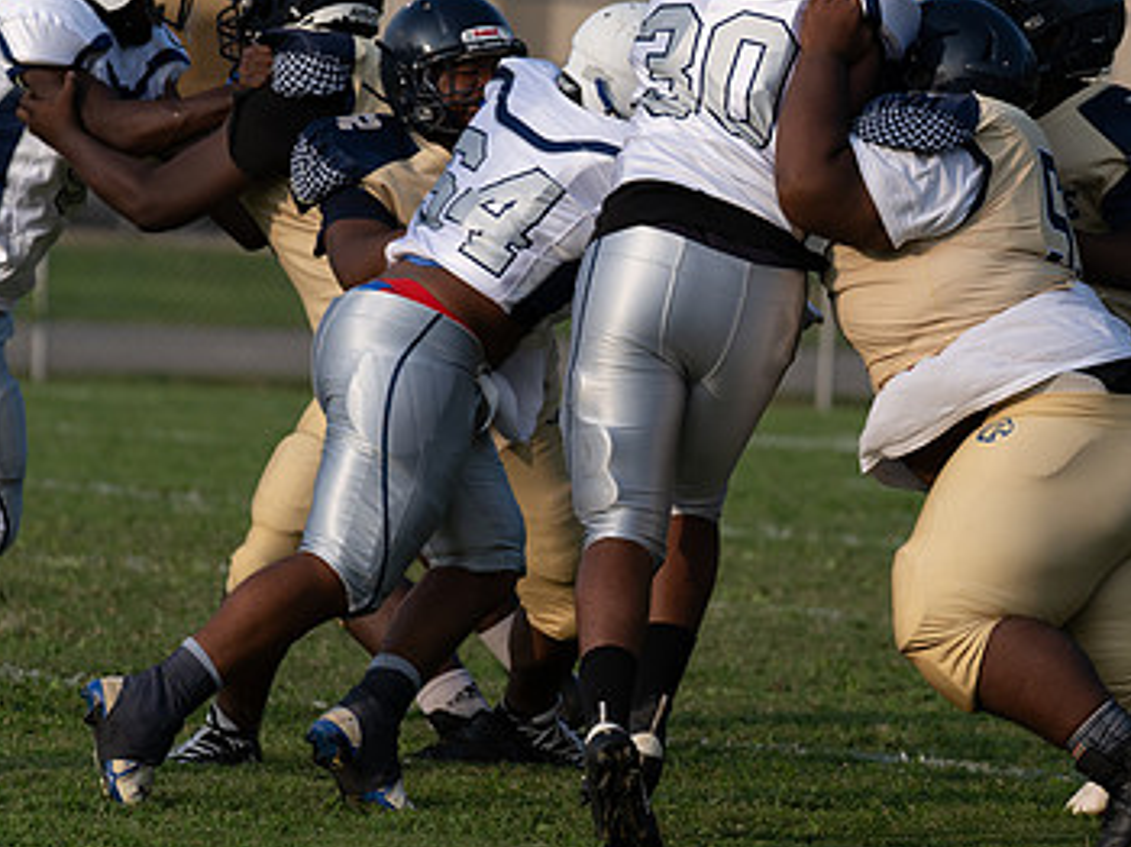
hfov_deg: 4.1
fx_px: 15607
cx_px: 948
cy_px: 413
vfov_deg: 3.1
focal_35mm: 478
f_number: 4.5
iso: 220
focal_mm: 240
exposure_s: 1/1000
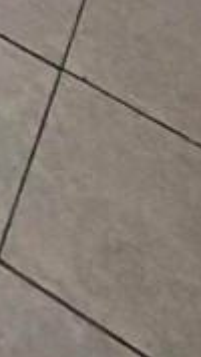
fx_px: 1299
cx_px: -567
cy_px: -824
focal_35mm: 137
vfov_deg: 9.9
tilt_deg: -15.9
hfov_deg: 7.0
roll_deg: -0.3
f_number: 2.2
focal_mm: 2.22
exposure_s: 1/60
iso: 320
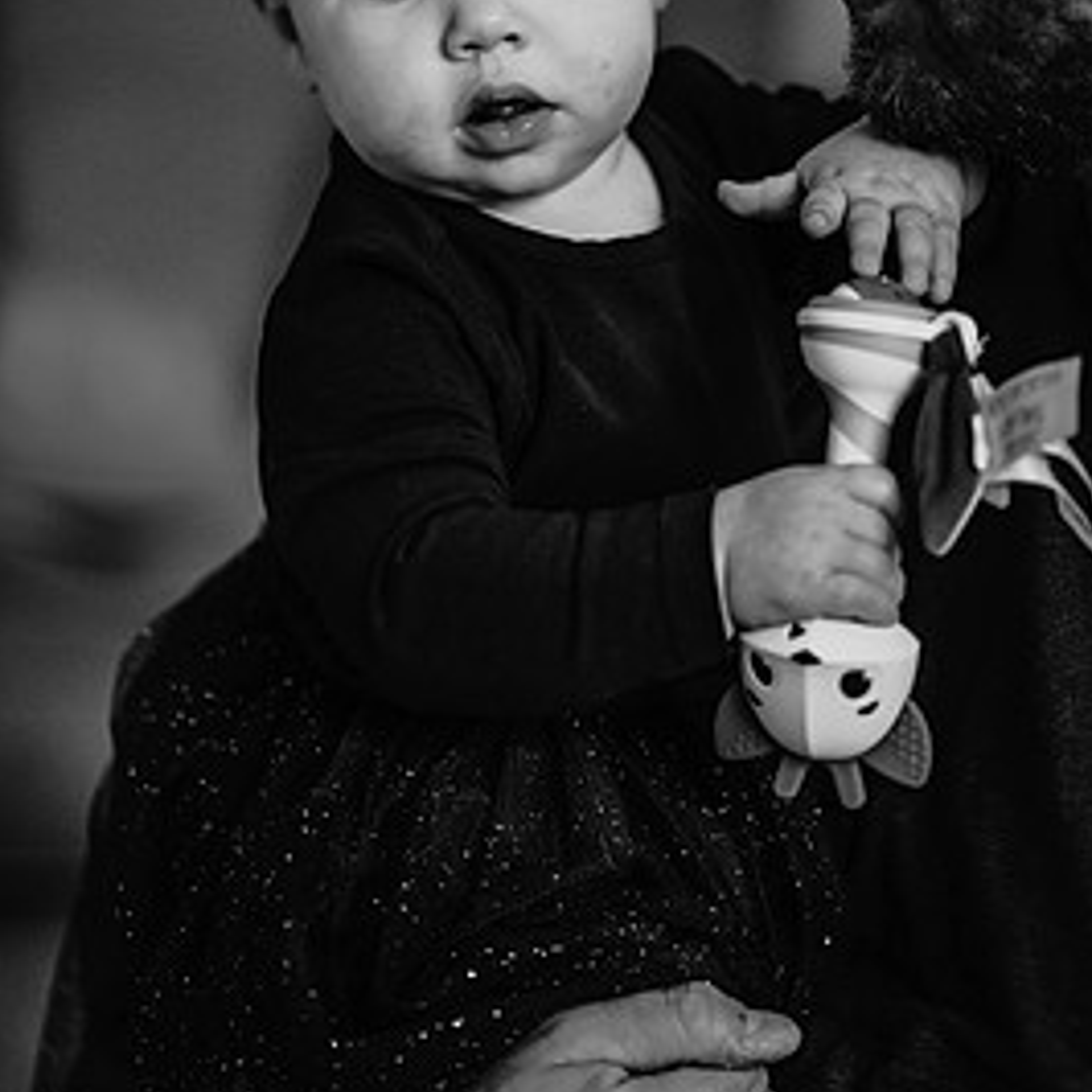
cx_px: 577
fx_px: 4354
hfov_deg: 14.3
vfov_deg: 14.2
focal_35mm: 122
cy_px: 271
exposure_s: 1/160
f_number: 1.8
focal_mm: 85
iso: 280
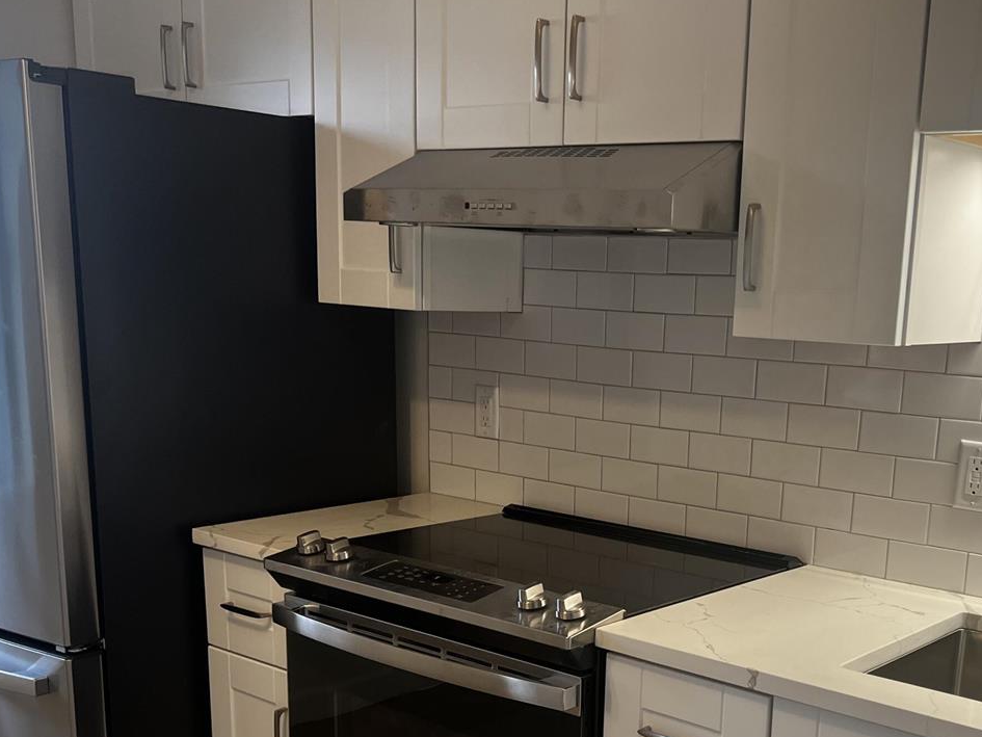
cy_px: 561
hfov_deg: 42.5
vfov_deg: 32.2
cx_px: 637
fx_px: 1248
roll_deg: -1.9
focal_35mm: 44
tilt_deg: -14.3
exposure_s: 1/120
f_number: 1.5
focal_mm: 5.7
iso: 100
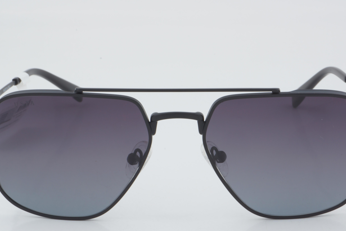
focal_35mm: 101
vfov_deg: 13.6
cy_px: 137
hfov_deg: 20.3
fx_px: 967
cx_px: 178
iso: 100
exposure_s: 1/3
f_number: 32
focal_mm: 55
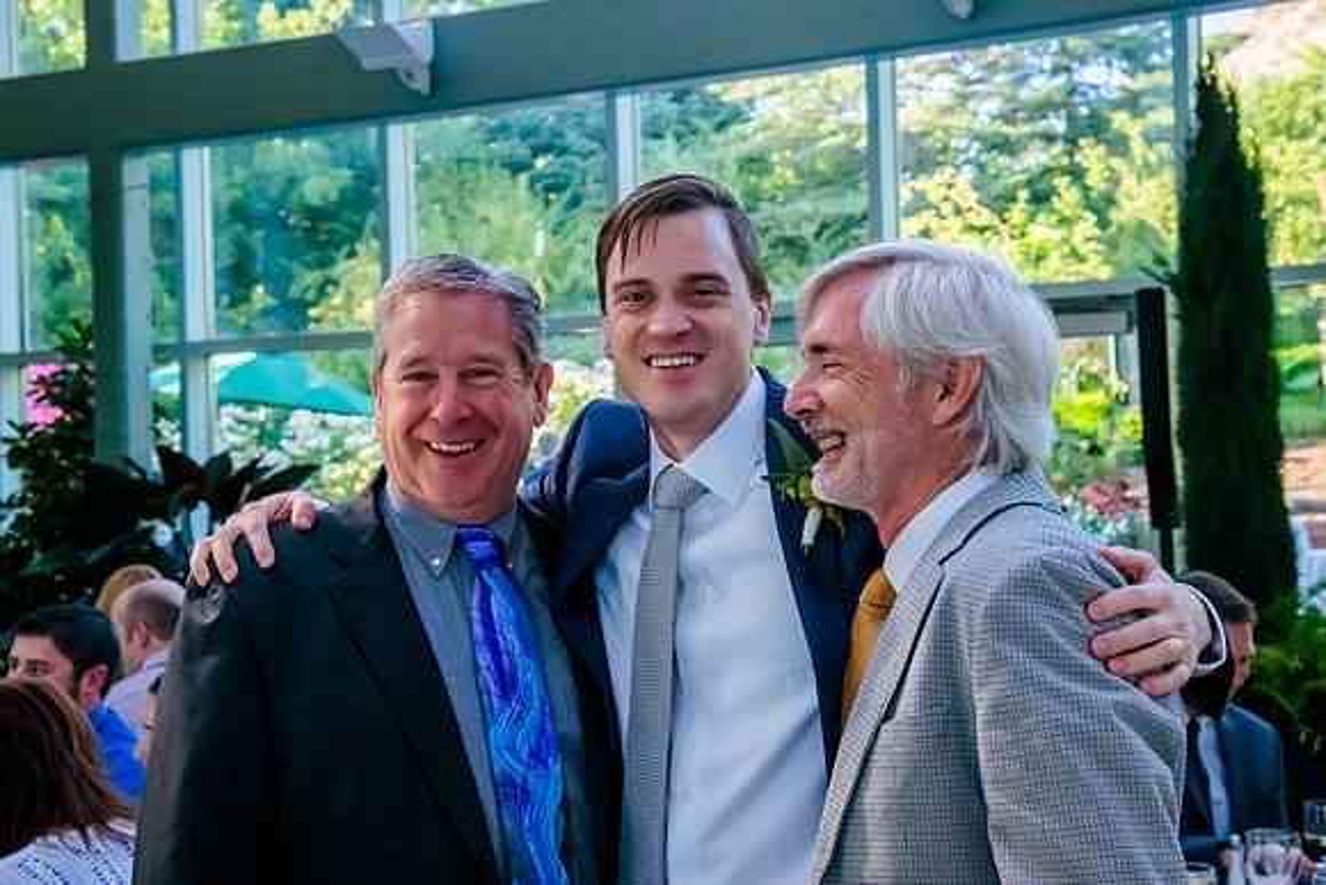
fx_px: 2101
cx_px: 663
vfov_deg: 23.8
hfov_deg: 35.0
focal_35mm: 57
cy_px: 380
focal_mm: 50
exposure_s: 1/400
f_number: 7.1
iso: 4000
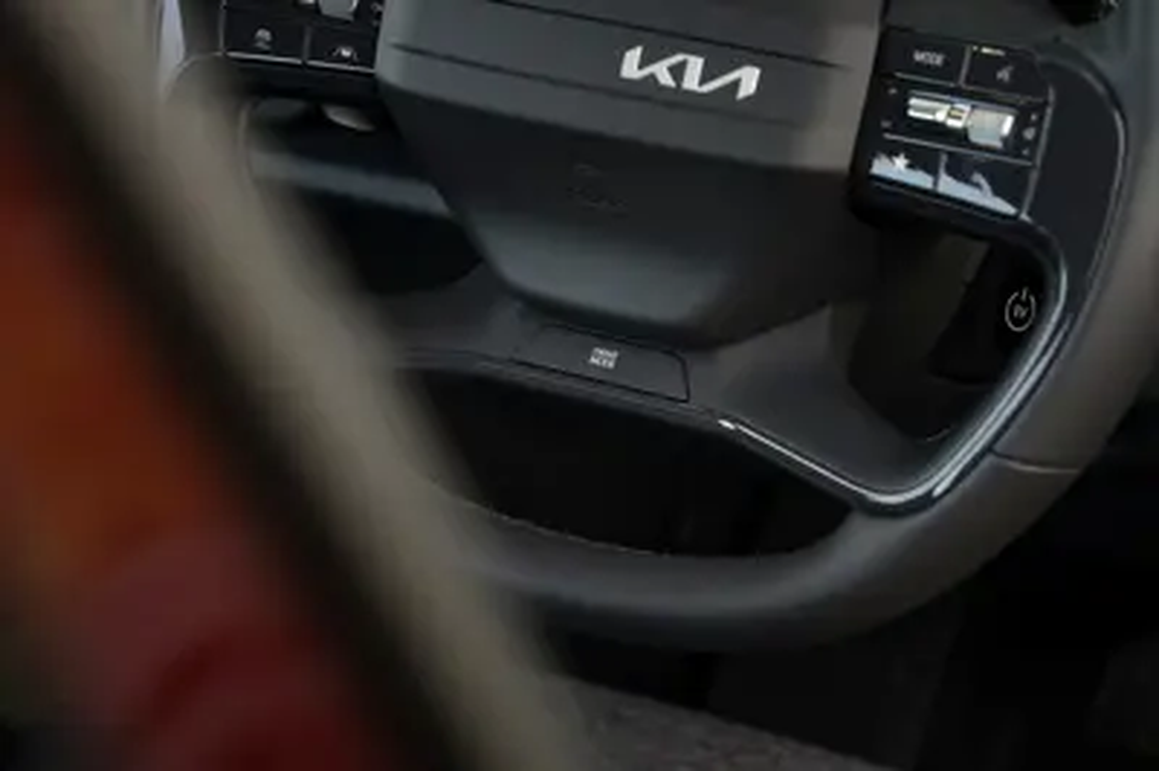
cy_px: 386
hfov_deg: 17.7
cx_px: 580
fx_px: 3731
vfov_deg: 11.8
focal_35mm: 116
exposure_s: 1/125
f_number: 6.3
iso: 1000
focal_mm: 116
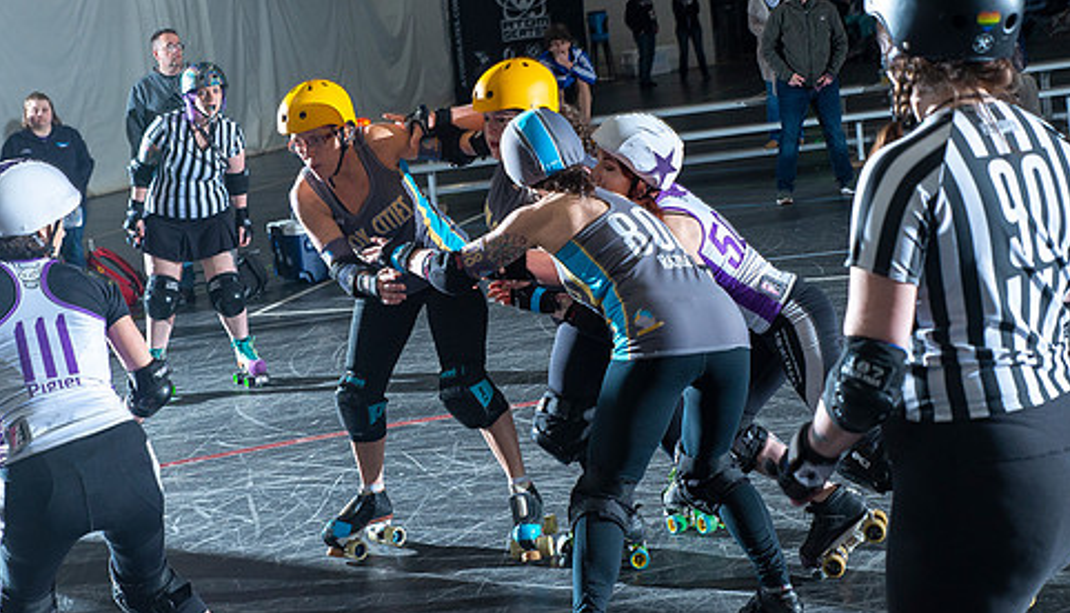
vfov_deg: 18.4
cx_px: 572
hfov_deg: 31.7
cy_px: 176
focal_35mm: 66
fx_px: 1881
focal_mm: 48
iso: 800
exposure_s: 1/160
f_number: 7.1
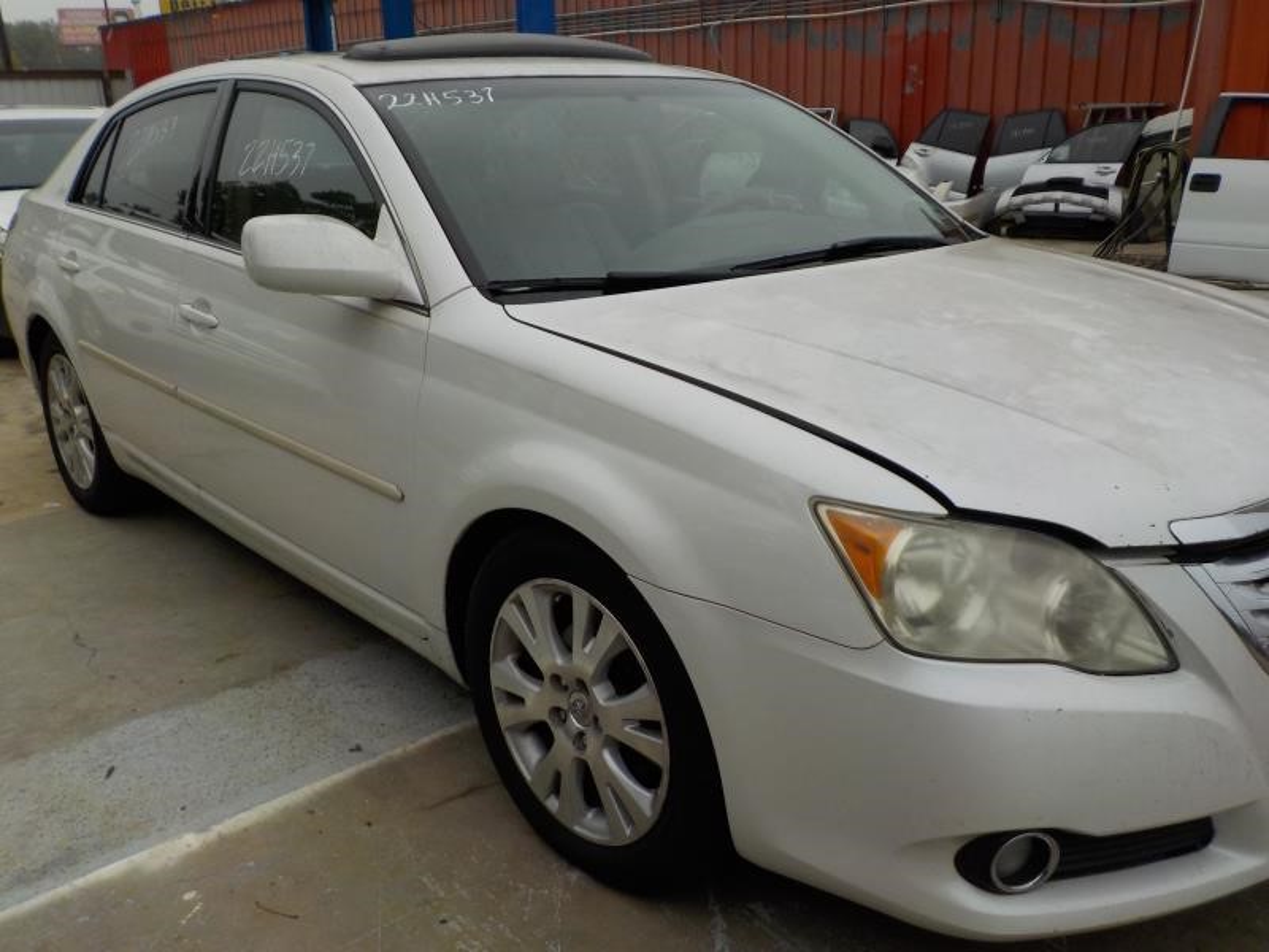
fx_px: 1100
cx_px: 634
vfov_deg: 46.8
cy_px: 476
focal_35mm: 30
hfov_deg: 60.0
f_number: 3.3
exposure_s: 1/1000
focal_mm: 4.1
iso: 125
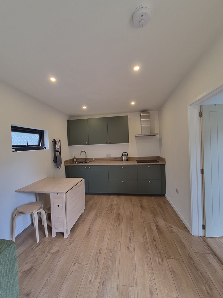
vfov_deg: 102.1
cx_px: 105
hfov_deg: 85.5
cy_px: 150
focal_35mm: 14
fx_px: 120
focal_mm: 1.74
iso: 80
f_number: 2.2
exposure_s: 1/50
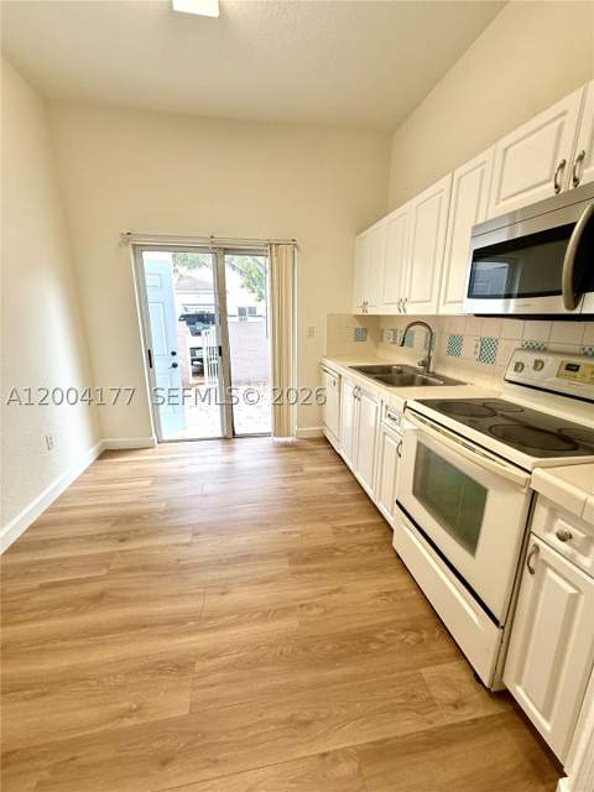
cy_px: 396
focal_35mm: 14
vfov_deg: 102.1
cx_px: 297
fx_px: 320
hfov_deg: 85.7
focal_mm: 2.22
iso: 80
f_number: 2.2
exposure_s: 1/120
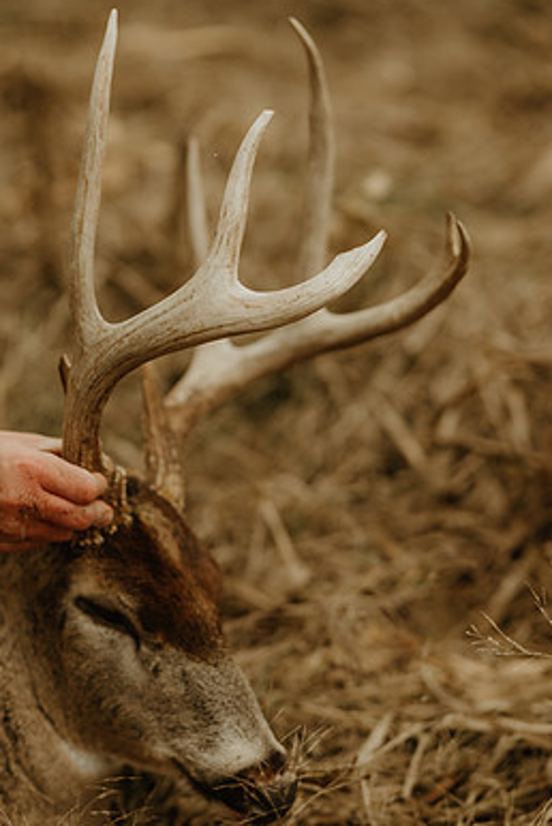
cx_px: 235
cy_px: 469
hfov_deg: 13.8
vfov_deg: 20.6
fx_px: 2273
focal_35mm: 99
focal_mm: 85
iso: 200
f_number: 1.8
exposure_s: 1/800
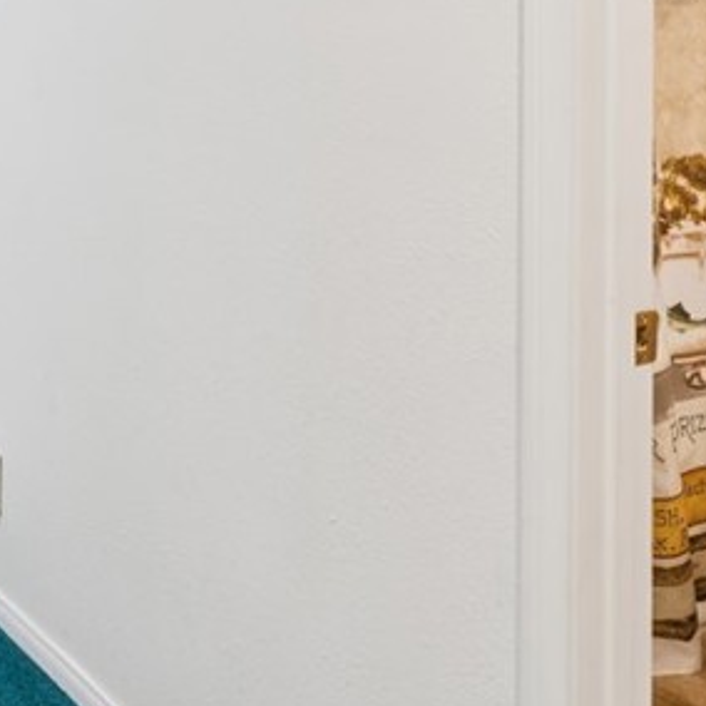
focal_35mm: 53
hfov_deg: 32.1
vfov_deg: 29.8
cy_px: -5
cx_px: 365
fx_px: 1228
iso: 100
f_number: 13
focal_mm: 17.4
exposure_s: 1.6
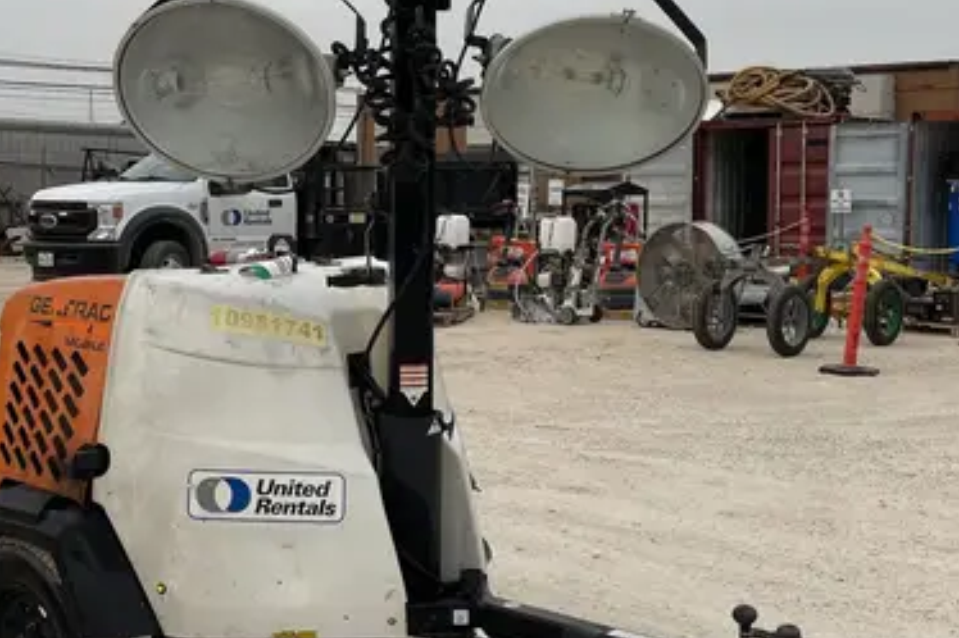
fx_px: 1411
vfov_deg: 25.5
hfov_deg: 37.5
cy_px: 342
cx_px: 423
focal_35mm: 53
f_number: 1.6
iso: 32
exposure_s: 1/4651
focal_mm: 4.2
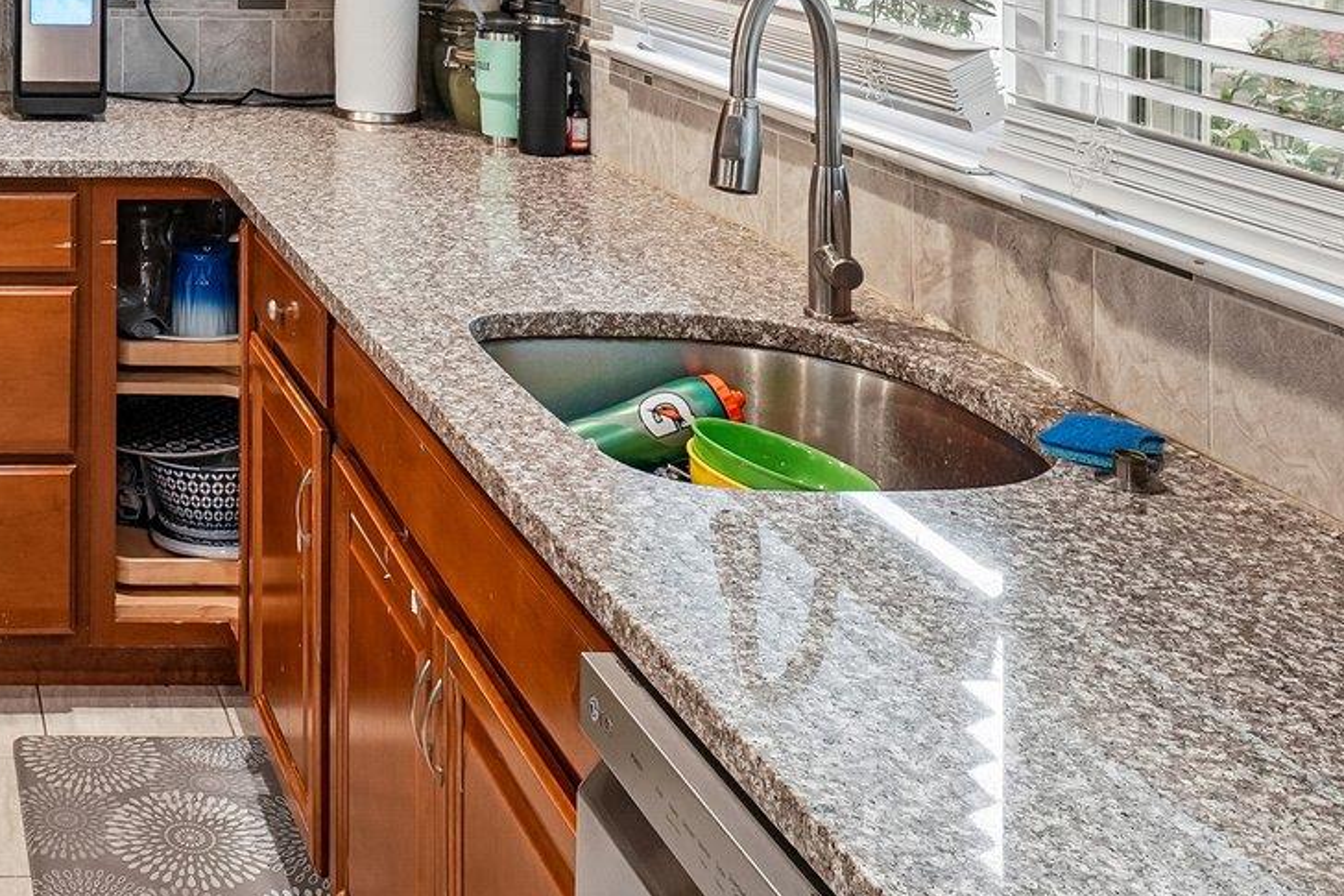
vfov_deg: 26.3
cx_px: -207
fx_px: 1680
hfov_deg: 35.7
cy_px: -206
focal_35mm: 45
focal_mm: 16
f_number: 8
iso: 400
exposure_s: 1/25
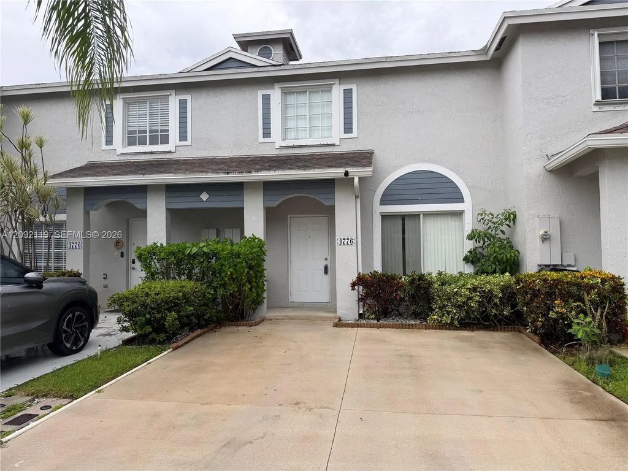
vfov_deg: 56.8
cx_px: 314
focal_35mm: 24
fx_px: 435
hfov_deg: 71.6
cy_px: 236
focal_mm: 6.76
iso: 80
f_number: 1.78
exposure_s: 1/617
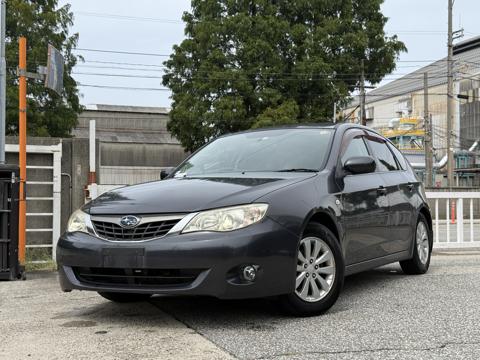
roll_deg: +0.1
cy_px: 178
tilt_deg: +2.3
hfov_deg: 38.9
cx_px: 241
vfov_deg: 29.7
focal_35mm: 49
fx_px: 679
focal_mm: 6.76
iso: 80
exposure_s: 1/3704
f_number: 1.78
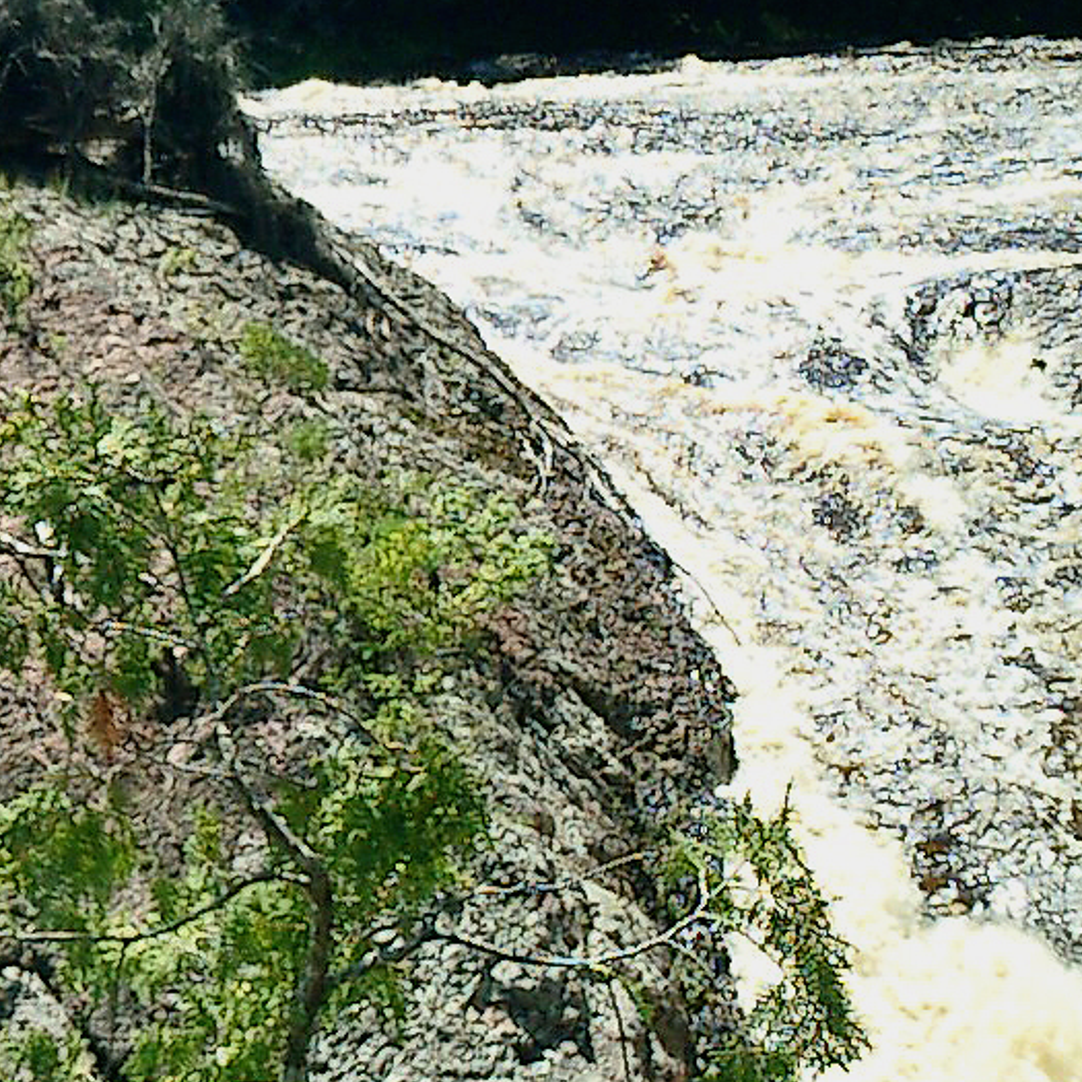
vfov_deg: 17.9
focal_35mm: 97
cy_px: 598
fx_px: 3430
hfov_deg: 17.1
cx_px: -223
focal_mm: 7.5
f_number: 3.2
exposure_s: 1/800
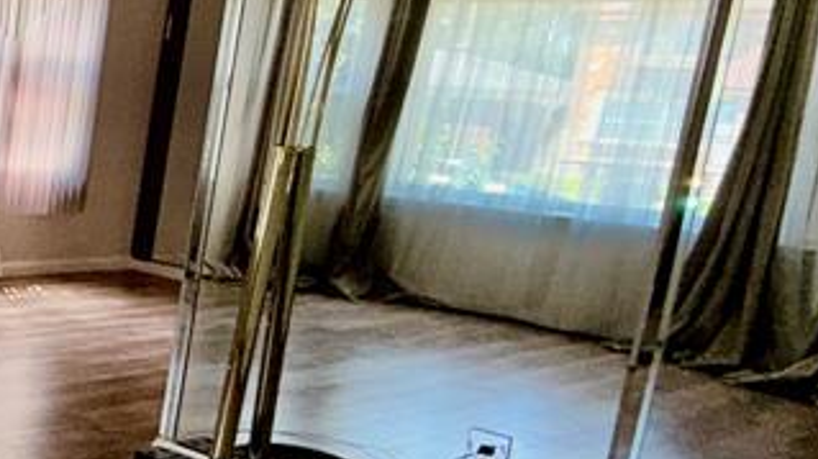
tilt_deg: -7.9
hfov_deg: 29.6
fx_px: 1062
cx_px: -344
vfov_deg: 24.4
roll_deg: -4.7
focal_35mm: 49
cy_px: 226
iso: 32
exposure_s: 1/122
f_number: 2.2
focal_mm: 2.22
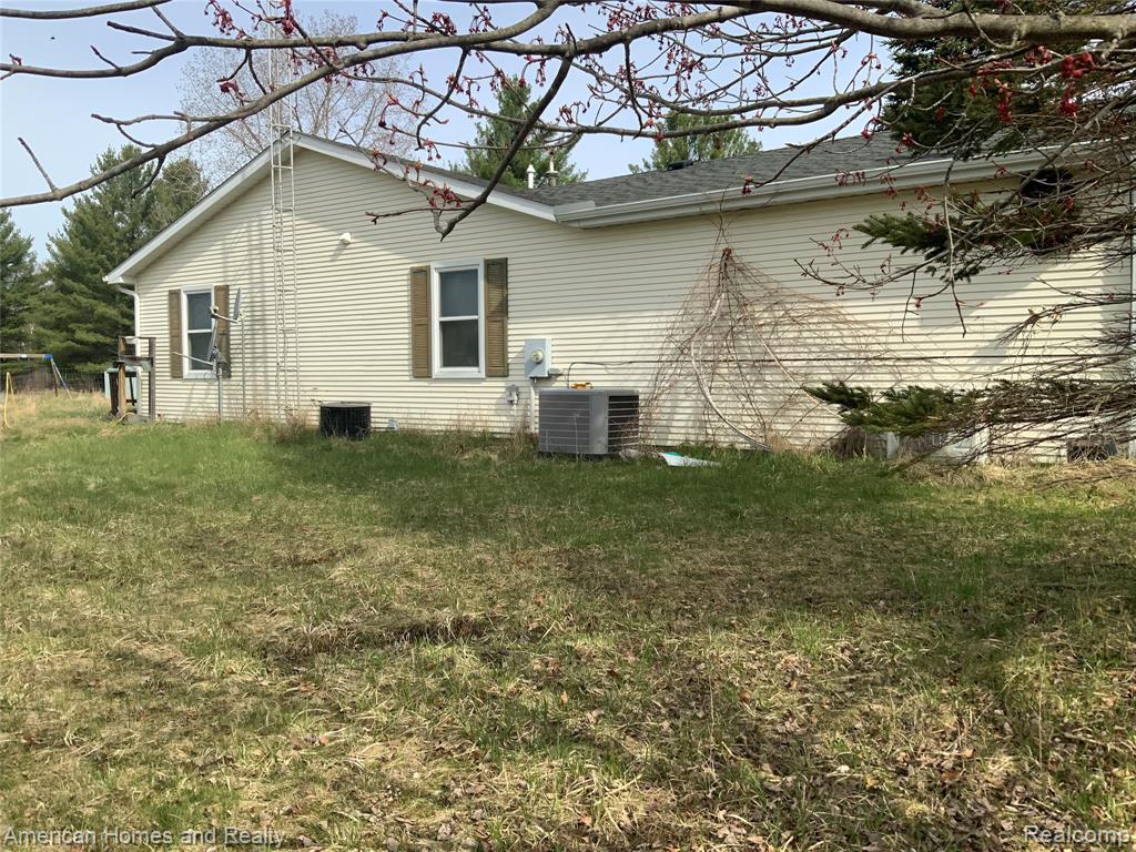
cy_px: 426
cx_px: 568
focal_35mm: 29
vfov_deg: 48.2
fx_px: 952
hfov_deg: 61.7
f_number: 1.8
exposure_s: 1/1451
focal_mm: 3
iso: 16
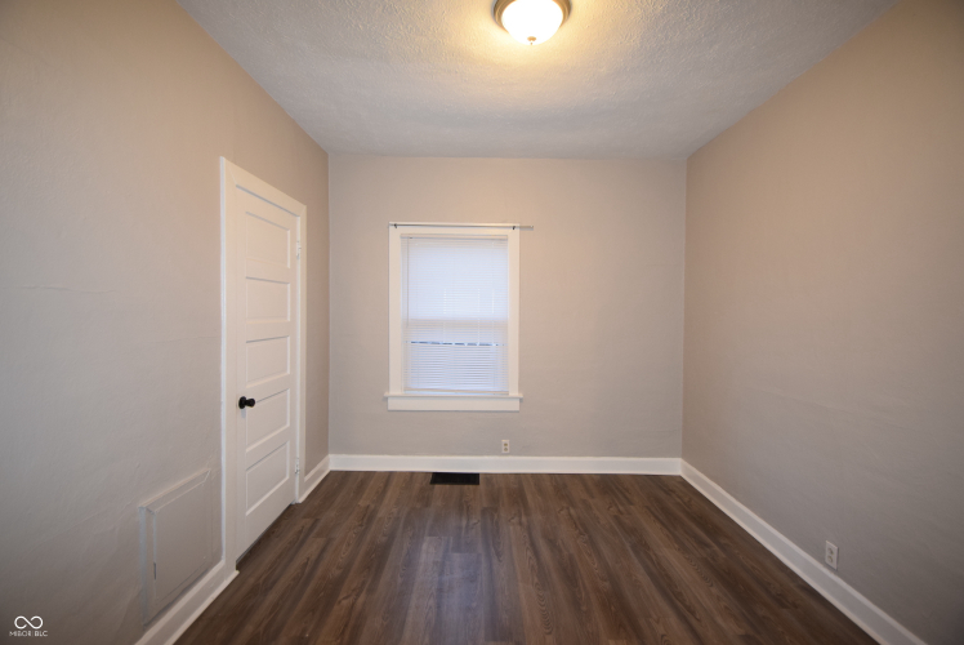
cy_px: 322
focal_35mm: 15
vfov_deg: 77.4
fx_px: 402
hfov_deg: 100.3
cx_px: 482
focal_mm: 10
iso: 800
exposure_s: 1/60
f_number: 4
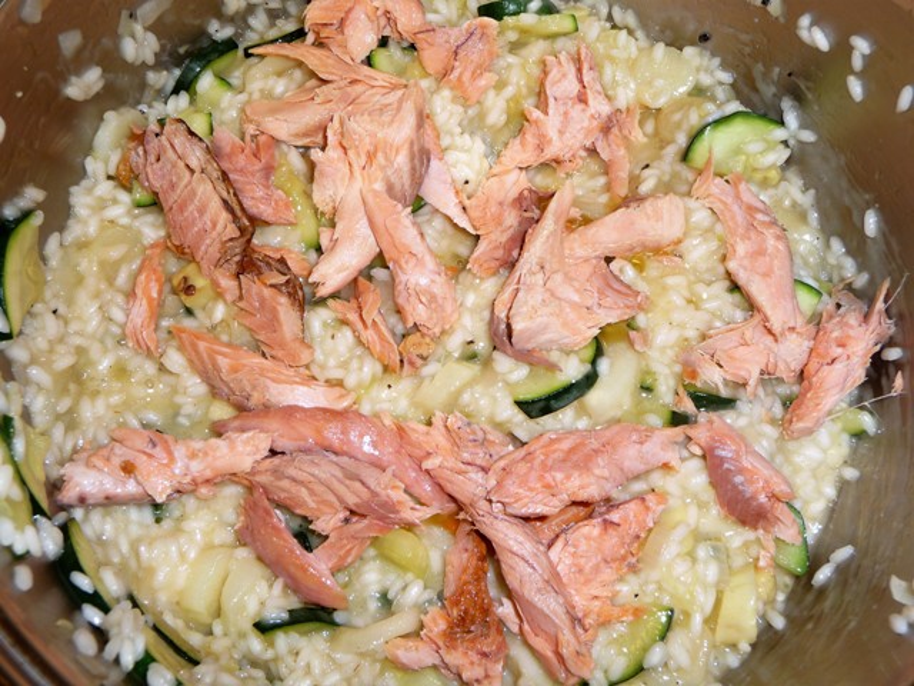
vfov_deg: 37.7
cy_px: 343
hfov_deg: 49.0
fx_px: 1003
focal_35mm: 38
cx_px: 457
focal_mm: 6.3
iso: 100
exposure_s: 1/30
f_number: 3.8
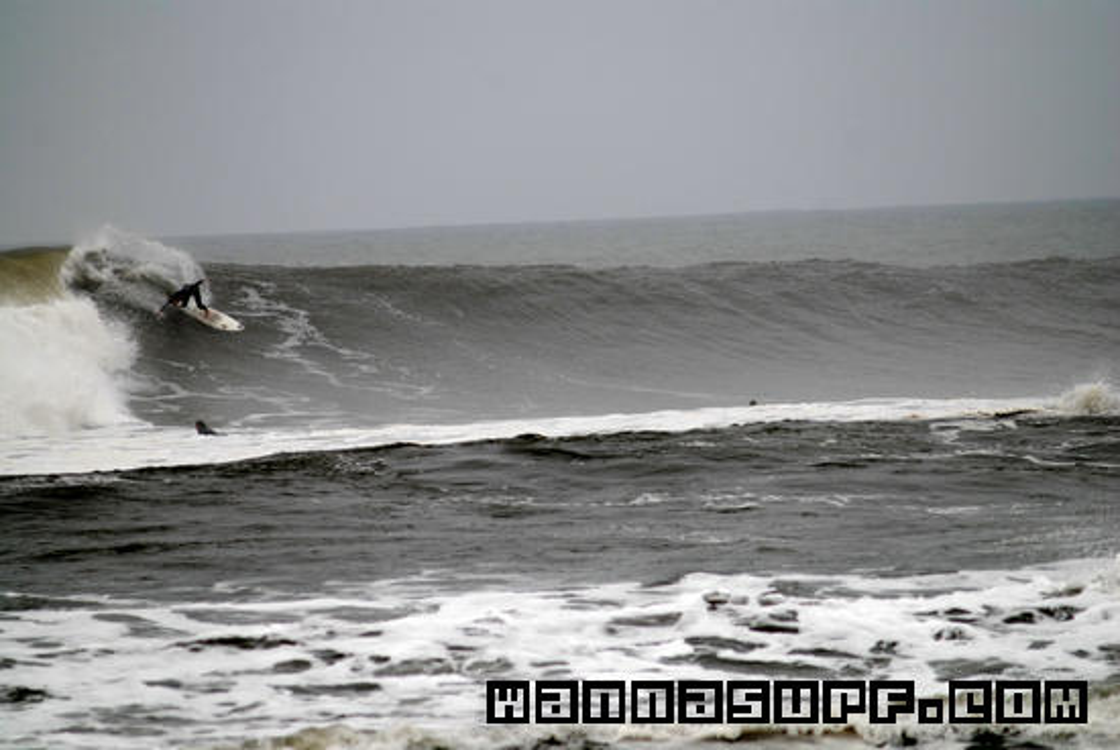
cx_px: 560
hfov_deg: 4.6
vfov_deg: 3.1
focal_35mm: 450
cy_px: 375
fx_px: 14015
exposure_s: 1/1600
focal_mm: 300
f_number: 5
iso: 200
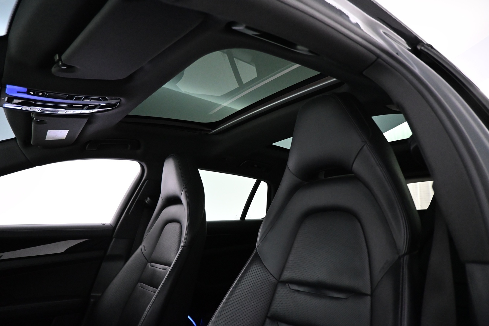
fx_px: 326
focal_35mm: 24
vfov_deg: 53.1
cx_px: 244
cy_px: 163
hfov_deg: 73.7
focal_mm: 16
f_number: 3.5
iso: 4000
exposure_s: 1/60
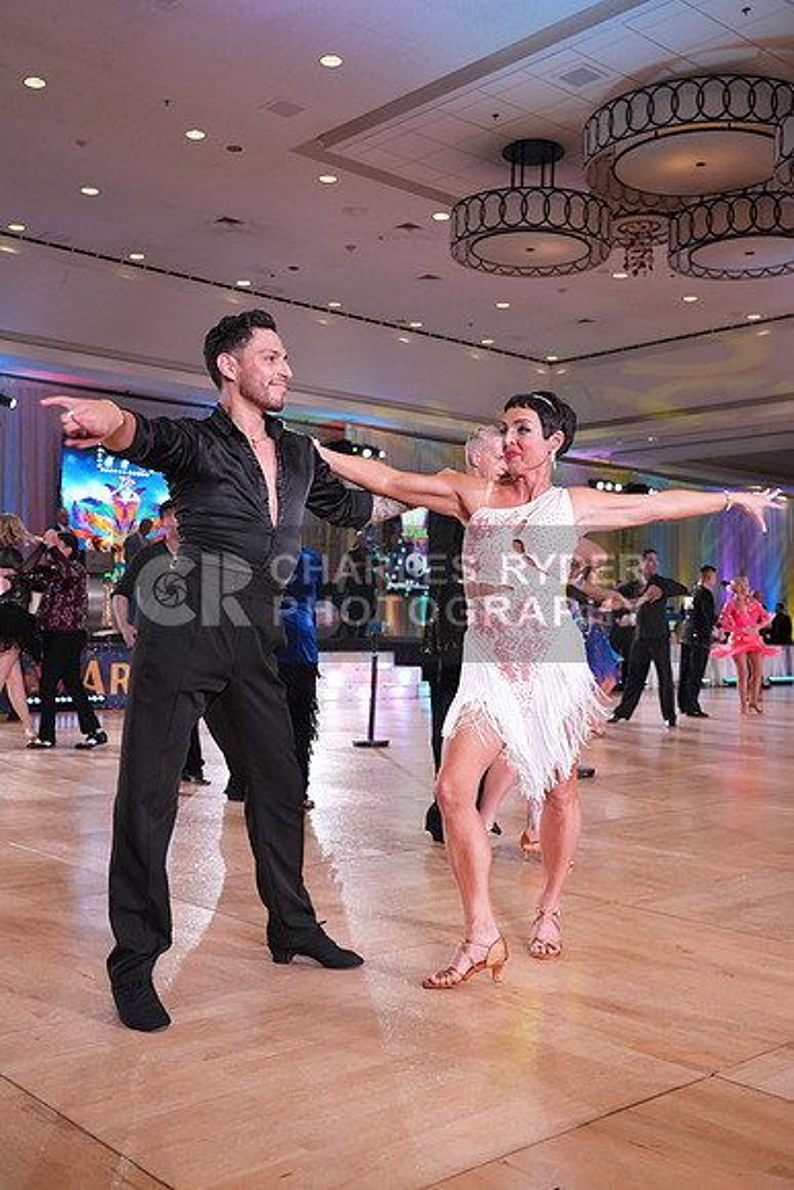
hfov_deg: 38.9
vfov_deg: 55.8
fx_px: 1124
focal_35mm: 34
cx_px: 397
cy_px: 595
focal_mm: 34
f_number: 4
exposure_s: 1/500
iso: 2500
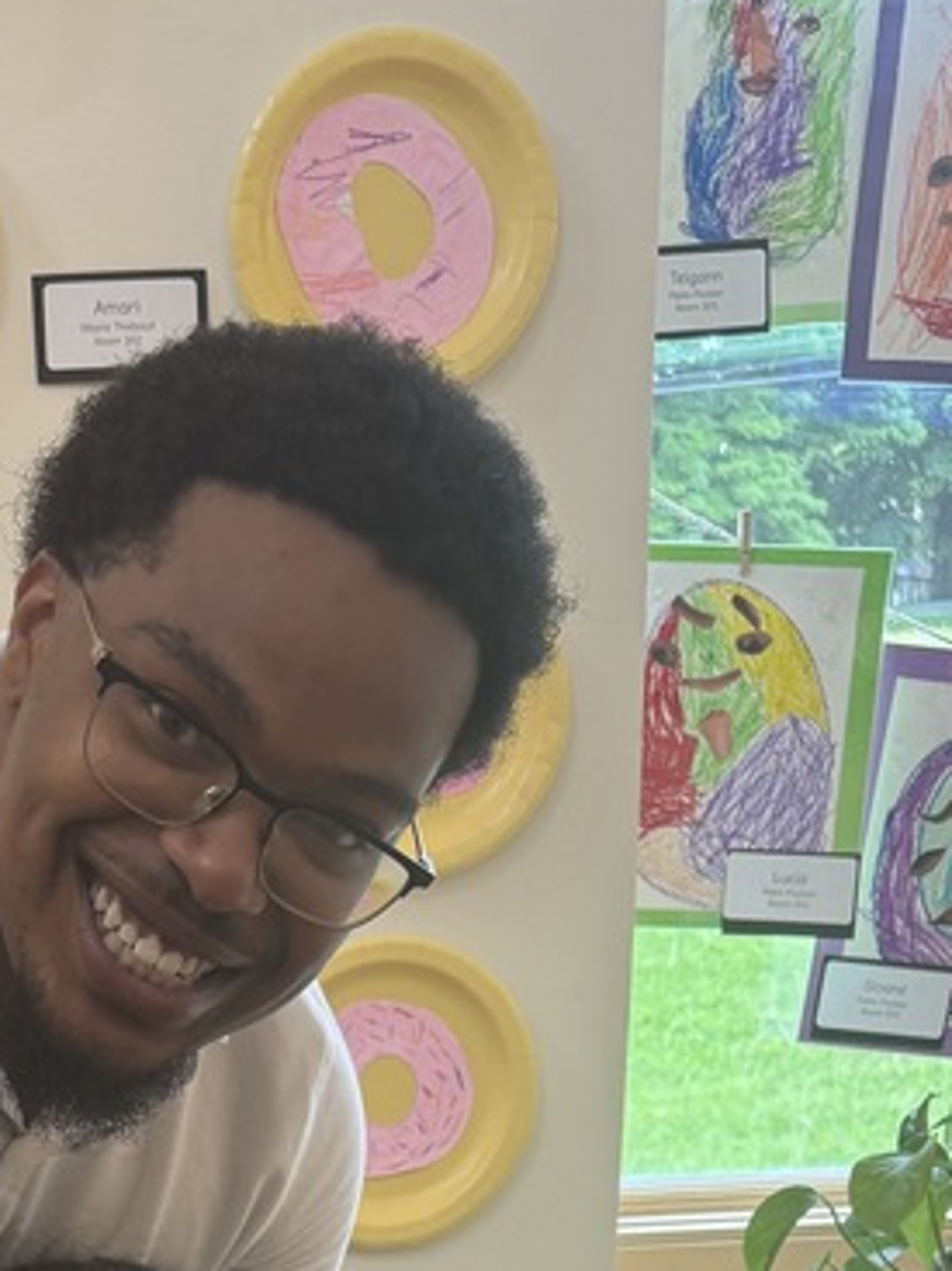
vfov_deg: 24.6
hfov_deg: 21.4
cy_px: 1728
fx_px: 2458
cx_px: 87
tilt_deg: -18.9
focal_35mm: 67
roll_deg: +2.6
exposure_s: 1/124
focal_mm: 6.76
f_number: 1.78
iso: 125
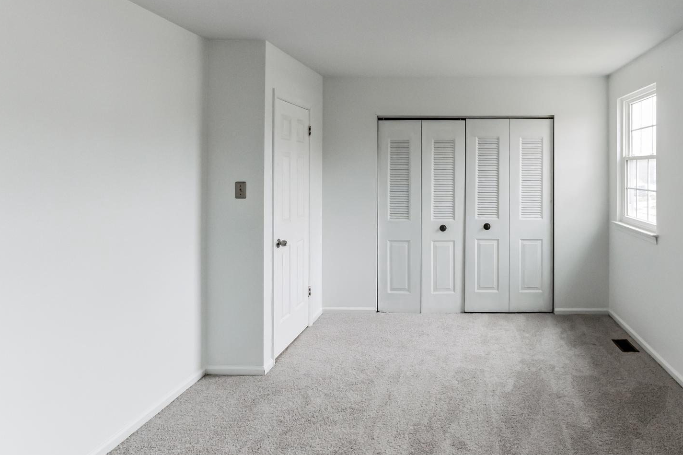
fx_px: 436
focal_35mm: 23
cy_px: 175
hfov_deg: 73.9
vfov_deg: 54.5
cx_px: 454
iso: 800
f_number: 8
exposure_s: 1/25
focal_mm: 16
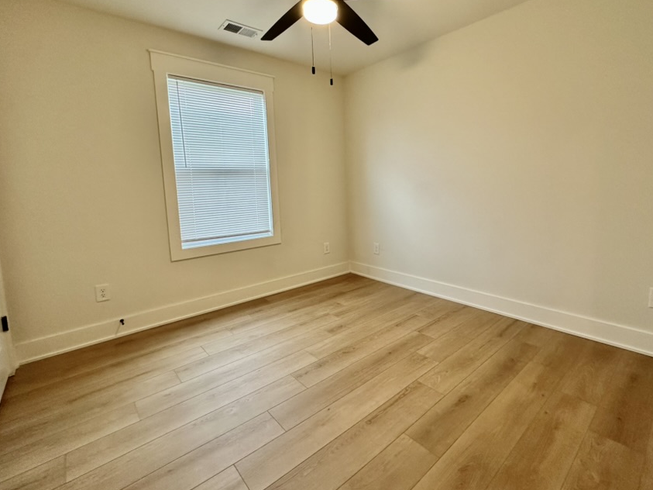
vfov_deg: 74.4
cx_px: 354
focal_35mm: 17
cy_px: 215
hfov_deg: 90.8
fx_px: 321
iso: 200
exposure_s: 1/120
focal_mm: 2.22
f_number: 2.2
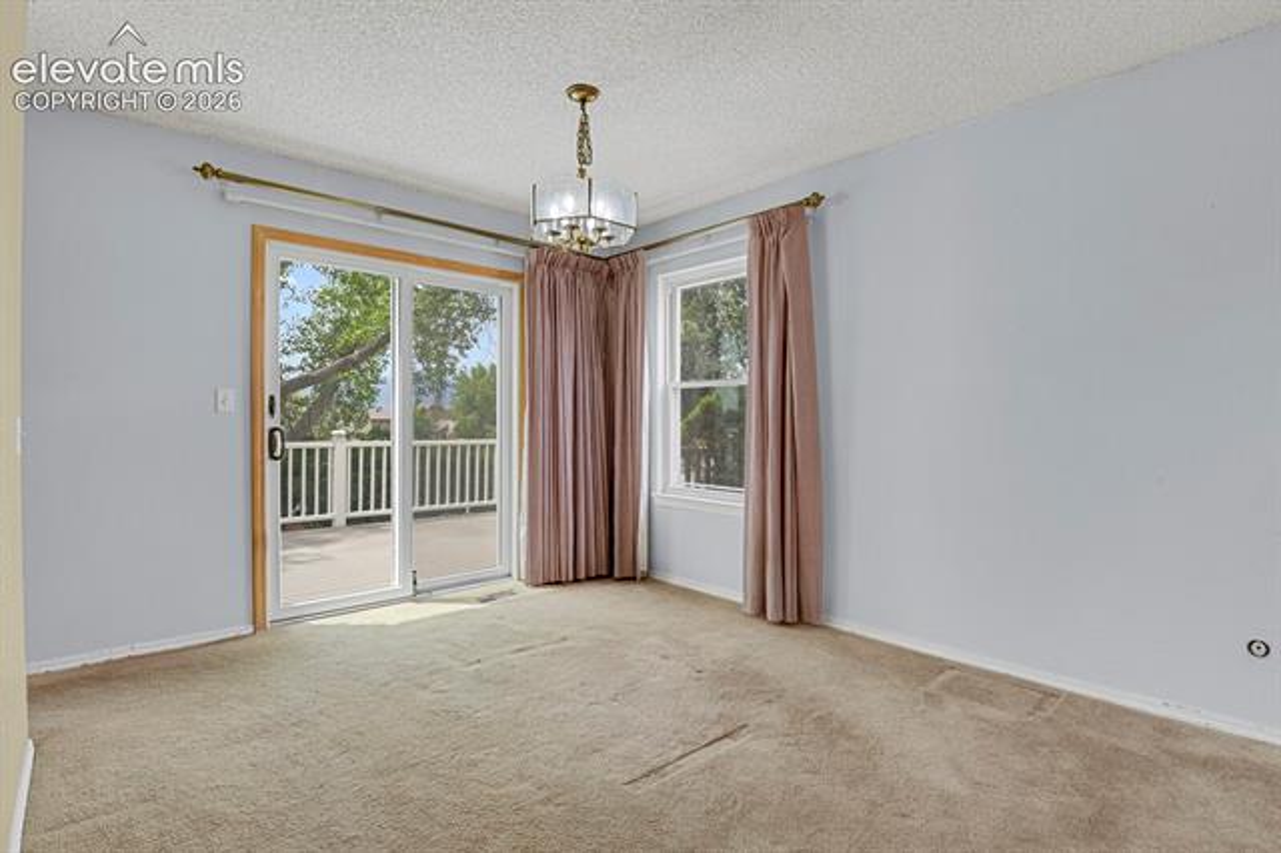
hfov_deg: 93.3
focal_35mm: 17
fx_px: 605
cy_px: 426
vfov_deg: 70.4
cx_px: 640
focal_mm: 17
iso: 250
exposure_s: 1/2.5
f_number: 8
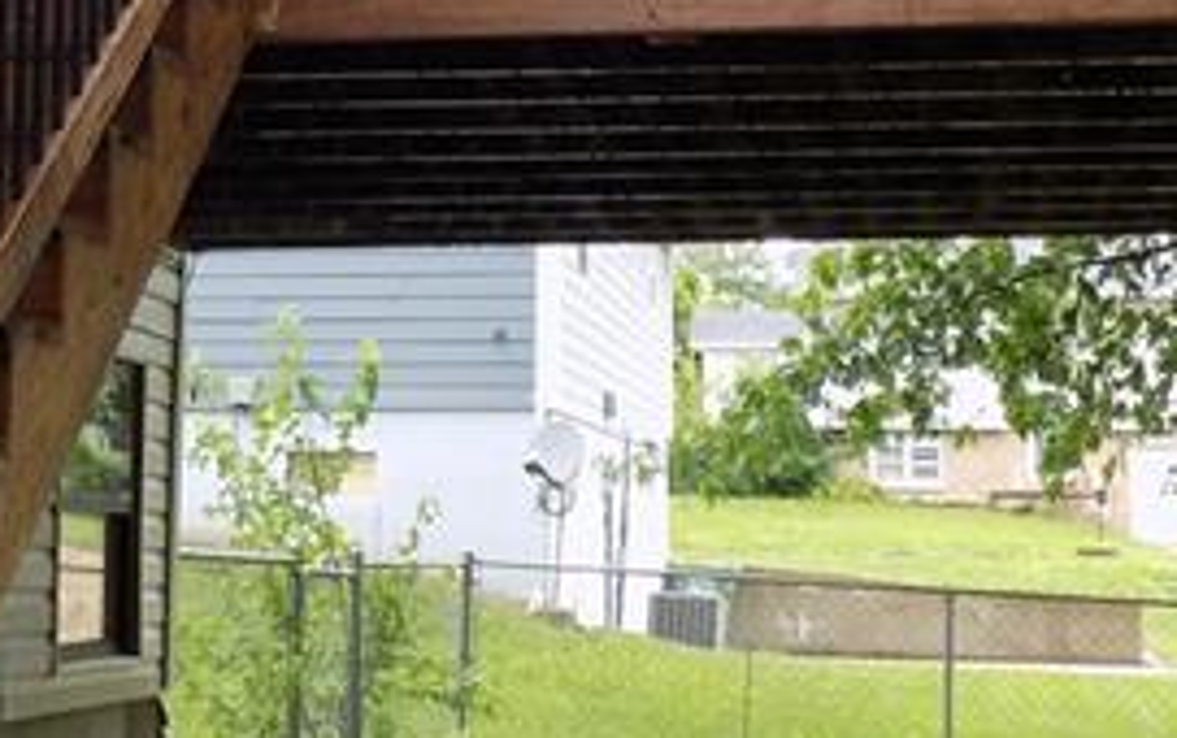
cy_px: 339
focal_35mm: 92
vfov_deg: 14.2
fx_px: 2954
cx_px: 208
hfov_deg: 22.2
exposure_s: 1/50
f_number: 3.1
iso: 80
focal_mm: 4
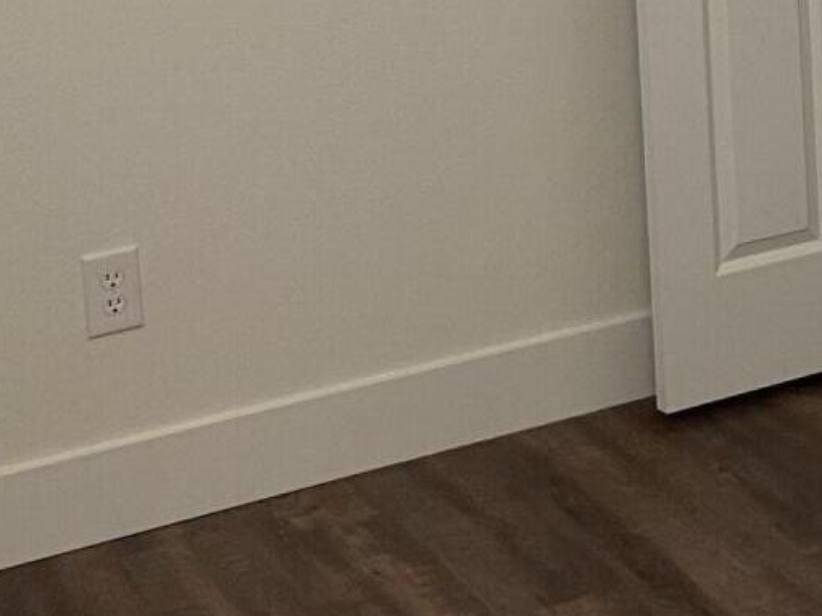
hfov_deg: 18.2
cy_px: -323
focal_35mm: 102
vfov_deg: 13.6
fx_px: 2421
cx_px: 999
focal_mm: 4.25
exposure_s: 1/60
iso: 100
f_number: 1.8
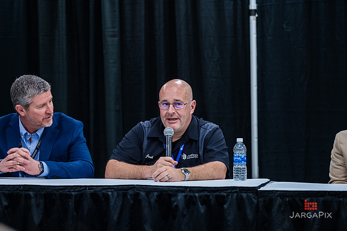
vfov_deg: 6.8
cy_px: 116
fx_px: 1930
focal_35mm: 200
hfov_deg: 10.3
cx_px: 174
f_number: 4
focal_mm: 200
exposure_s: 1/200
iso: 1000
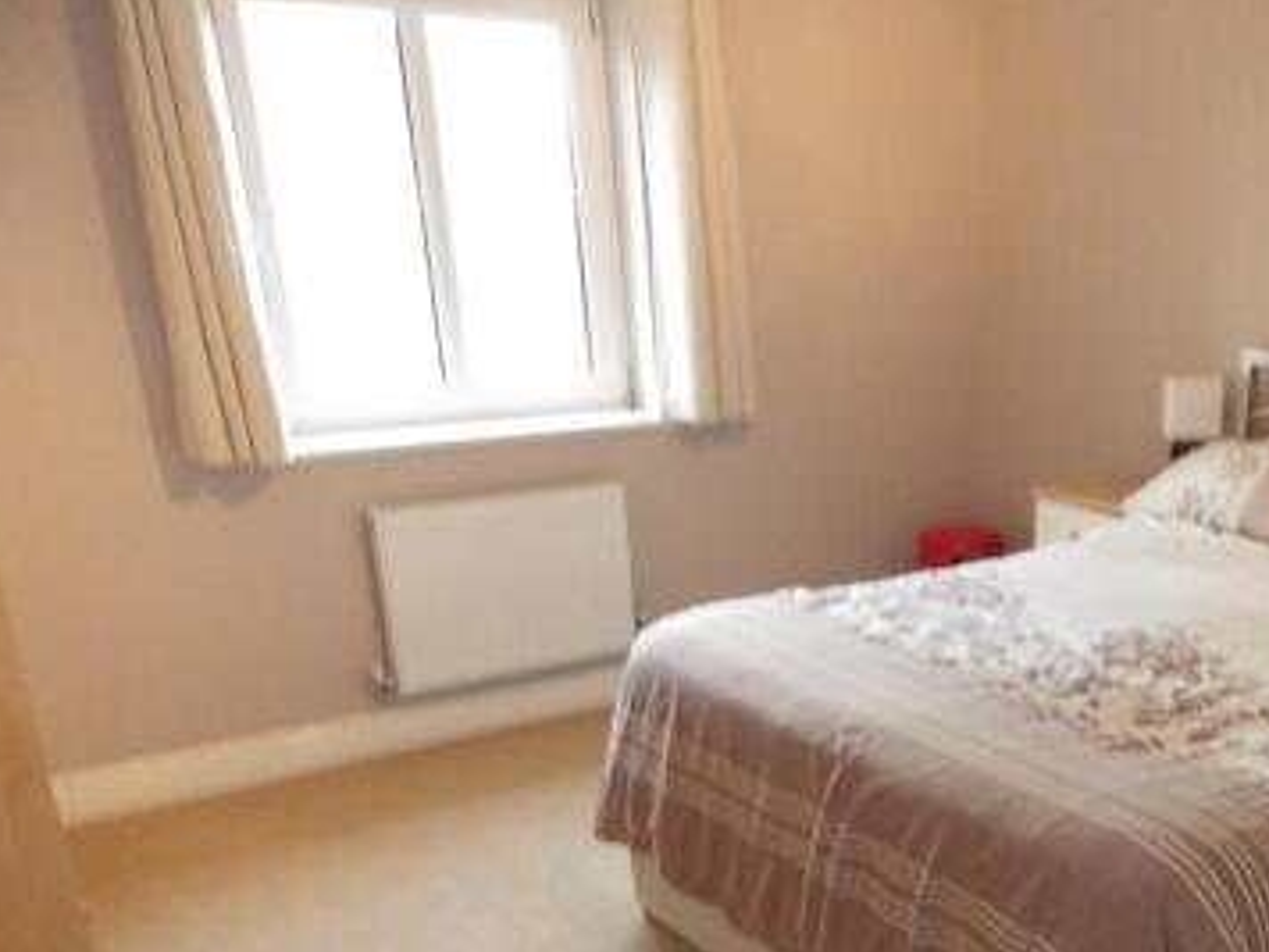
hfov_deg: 48.9
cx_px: 982
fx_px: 1320
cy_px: 768
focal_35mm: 36
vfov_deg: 38.1
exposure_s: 1/45
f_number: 3.1
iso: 640
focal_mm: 4
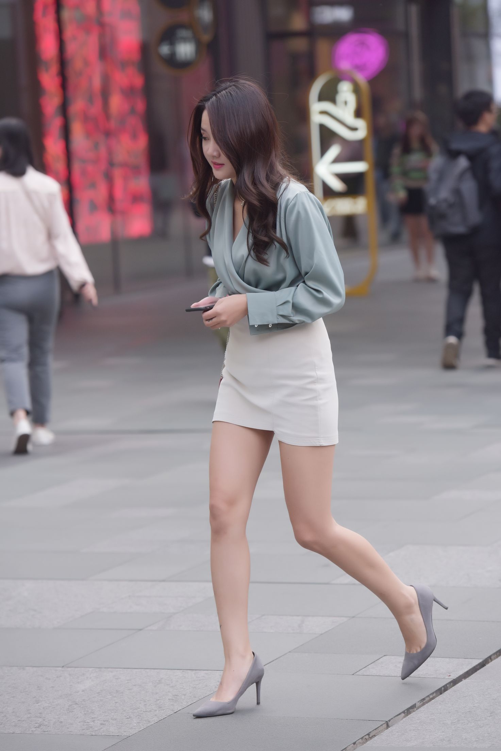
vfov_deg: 13.7
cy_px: 376
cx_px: 250
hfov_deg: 9.2
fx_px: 3130
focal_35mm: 150
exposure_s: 1/800
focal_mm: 150
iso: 640
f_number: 4
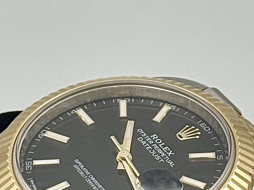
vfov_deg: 11.0
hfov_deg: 14.9
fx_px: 969
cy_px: 233
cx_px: 131
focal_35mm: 132
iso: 64
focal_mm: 6.76
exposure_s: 1/414
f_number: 1.78
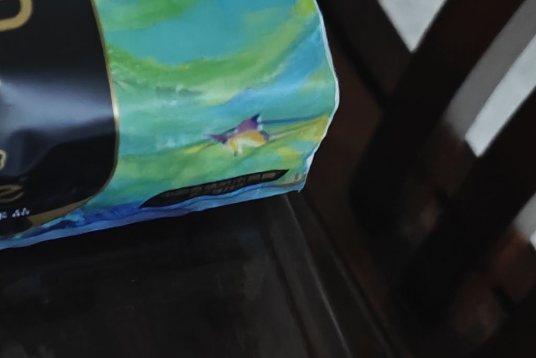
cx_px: -182
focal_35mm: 95
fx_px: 1415
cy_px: 46
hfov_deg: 19.6
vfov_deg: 14.3
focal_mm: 6.06
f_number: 1.6
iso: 4000
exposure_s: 1/52
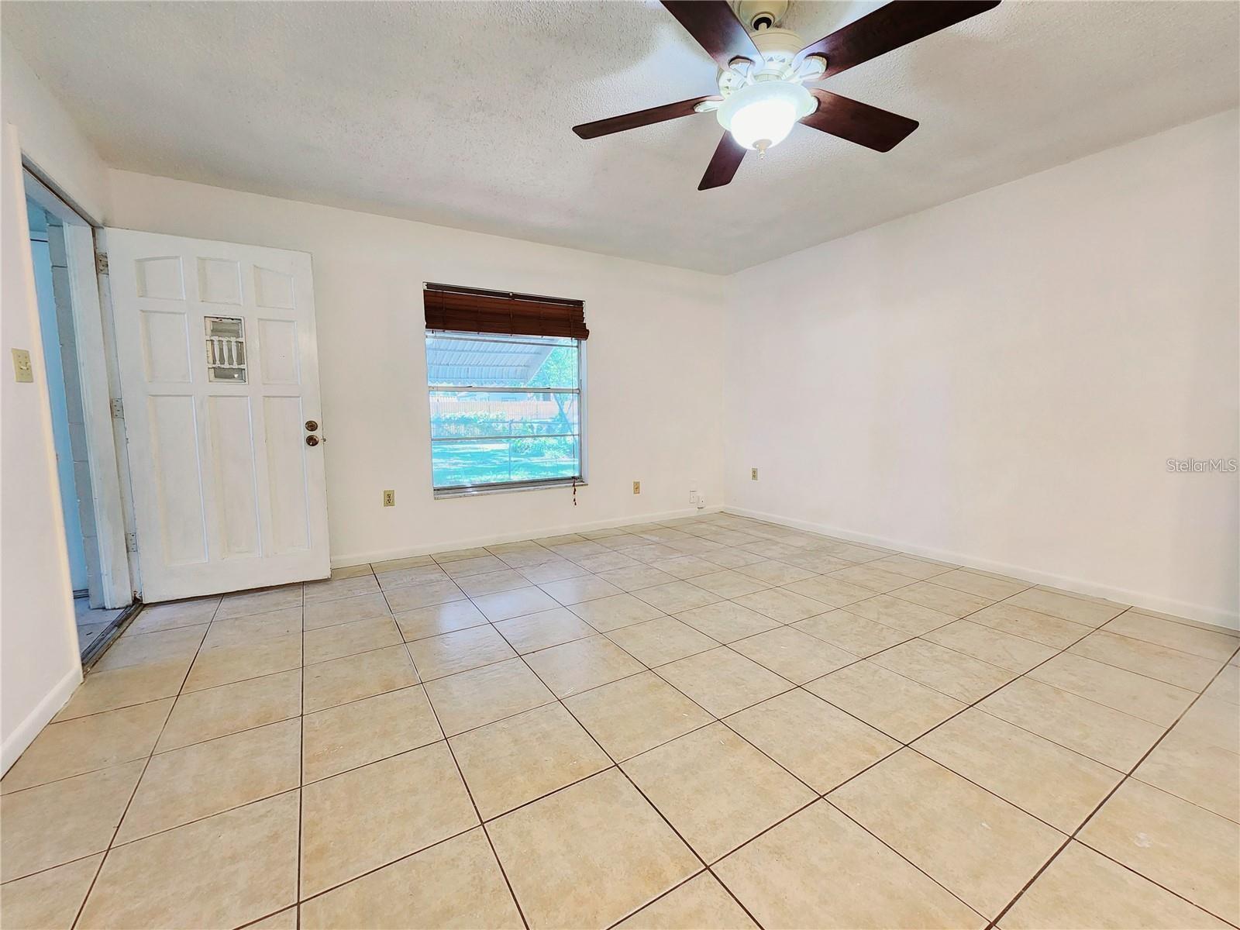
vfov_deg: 89.9
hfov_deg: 106.2
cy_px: 465
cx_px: 620
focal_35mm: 13
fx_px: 466
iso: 250
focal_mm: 2.2
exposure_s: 1/60.2
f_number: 2.2
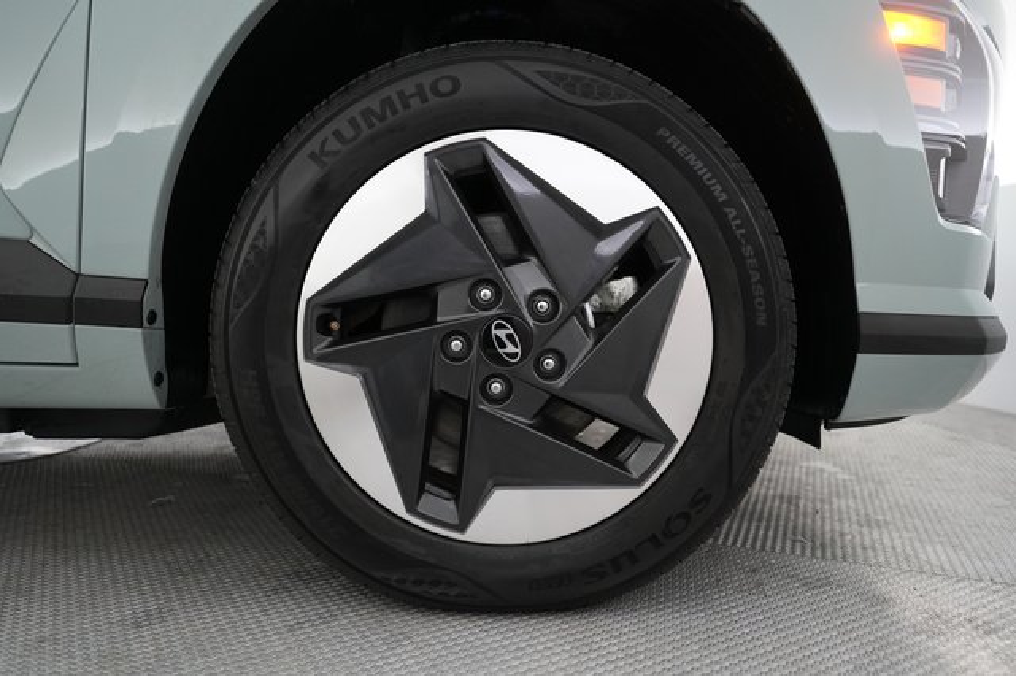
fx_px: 705
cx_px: 508
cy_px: 338
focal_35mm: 25
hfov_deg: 71.5
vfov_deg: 51.2
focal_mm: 25
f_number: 2.8
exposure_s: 1/160
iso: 4000
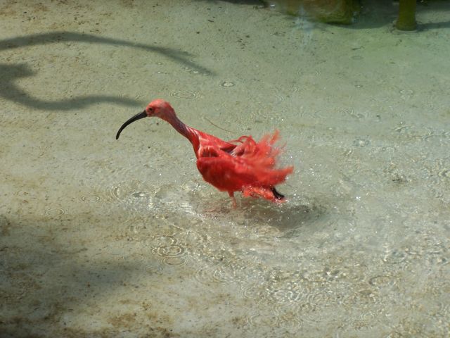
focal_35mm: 128
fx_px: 1664
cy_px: 169
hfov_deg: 15.4
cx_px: 225
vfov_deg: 11.6
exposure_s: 1/1000
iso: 80
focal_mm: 21.2
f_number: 4.5
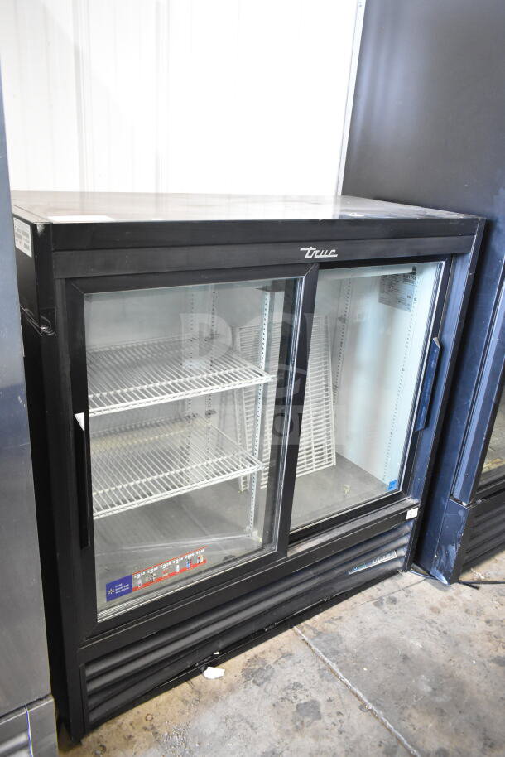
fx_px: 568
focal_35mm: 27
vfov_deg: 67.4
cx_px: 252
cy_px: 378
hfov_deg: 48.0
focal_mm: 18
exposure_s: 1/30
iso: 4000
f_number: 3.5
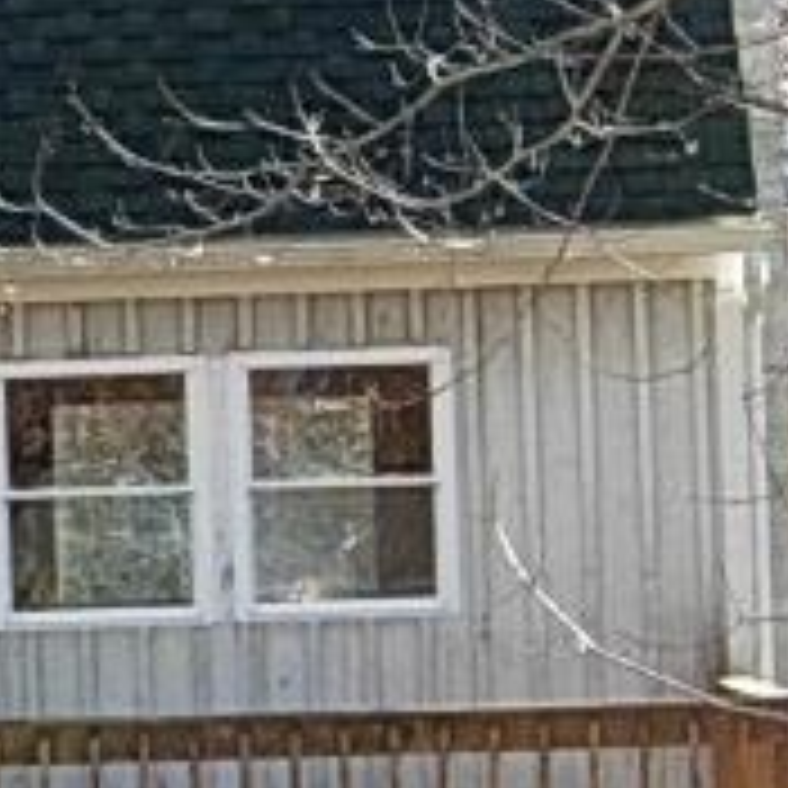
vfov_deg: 5.5
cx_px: -491
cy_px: 338
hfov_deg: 5.4
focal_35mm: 320
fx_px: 8241
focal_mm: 12.9
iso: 50
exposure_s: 1/76.1
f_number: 5.5
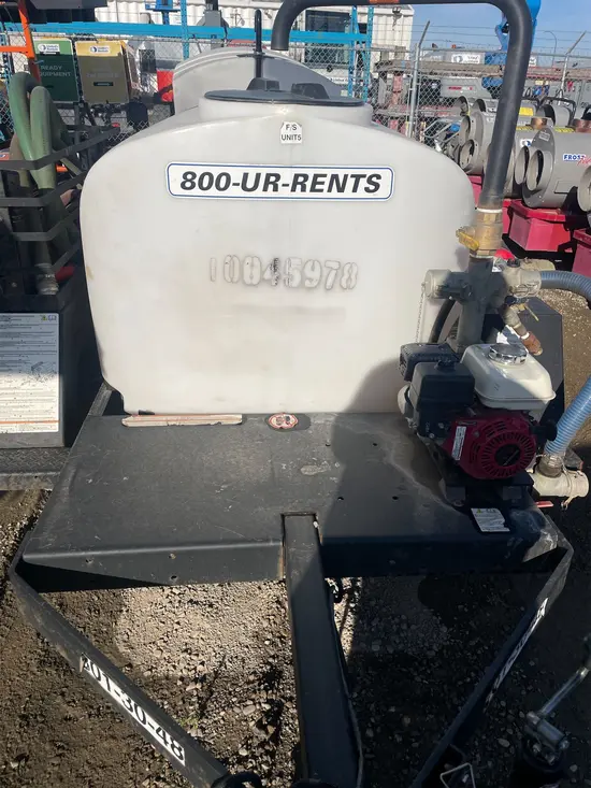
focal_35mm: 26
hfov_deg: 53.1
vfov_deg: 67.3
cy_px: 394
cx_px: 296
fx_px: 592
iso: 50
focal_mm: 4.2
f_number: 1.6
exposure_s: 1/10753
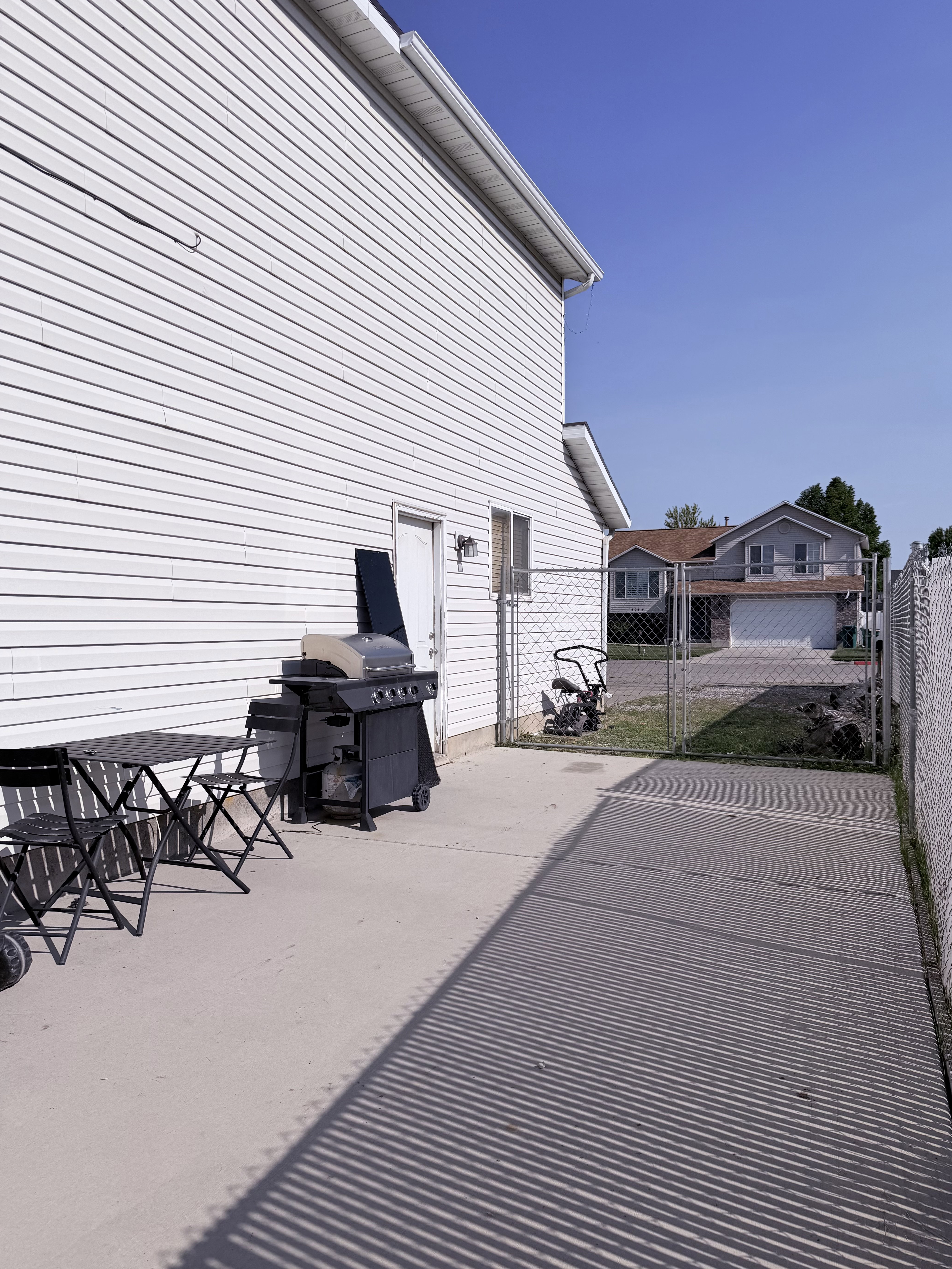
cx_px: 491
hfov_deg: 54.9
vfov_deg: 69.4
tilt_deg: -1.5
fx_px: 917
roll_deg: +0.6
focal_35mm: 25
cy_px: 641
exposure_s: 1/17544
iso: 80
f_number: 1.78
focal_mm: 6.76
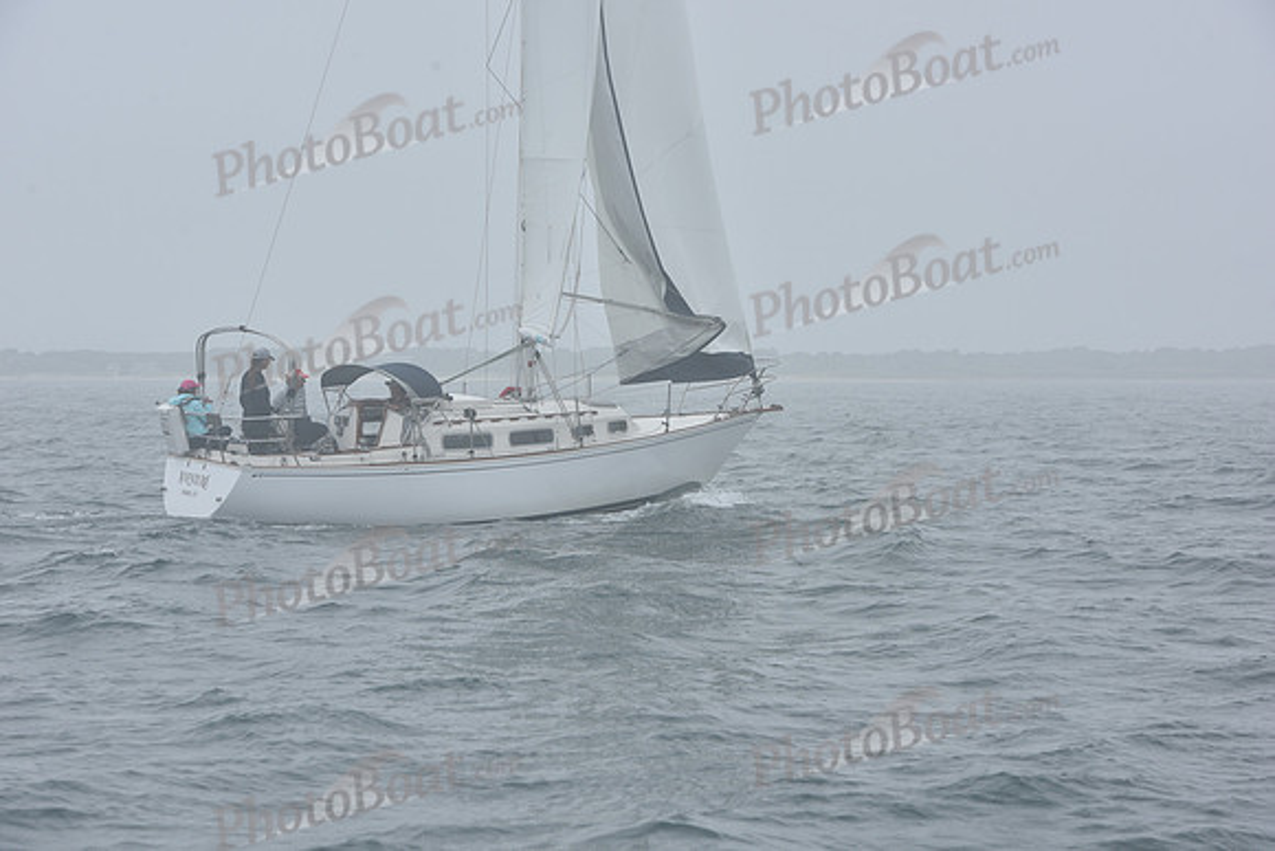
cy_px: 426
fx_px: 3897
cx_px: 638
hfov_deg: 18.6
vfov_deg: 12.5
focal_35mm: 110
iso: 250
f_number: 10
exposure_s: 1/800
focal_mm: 110
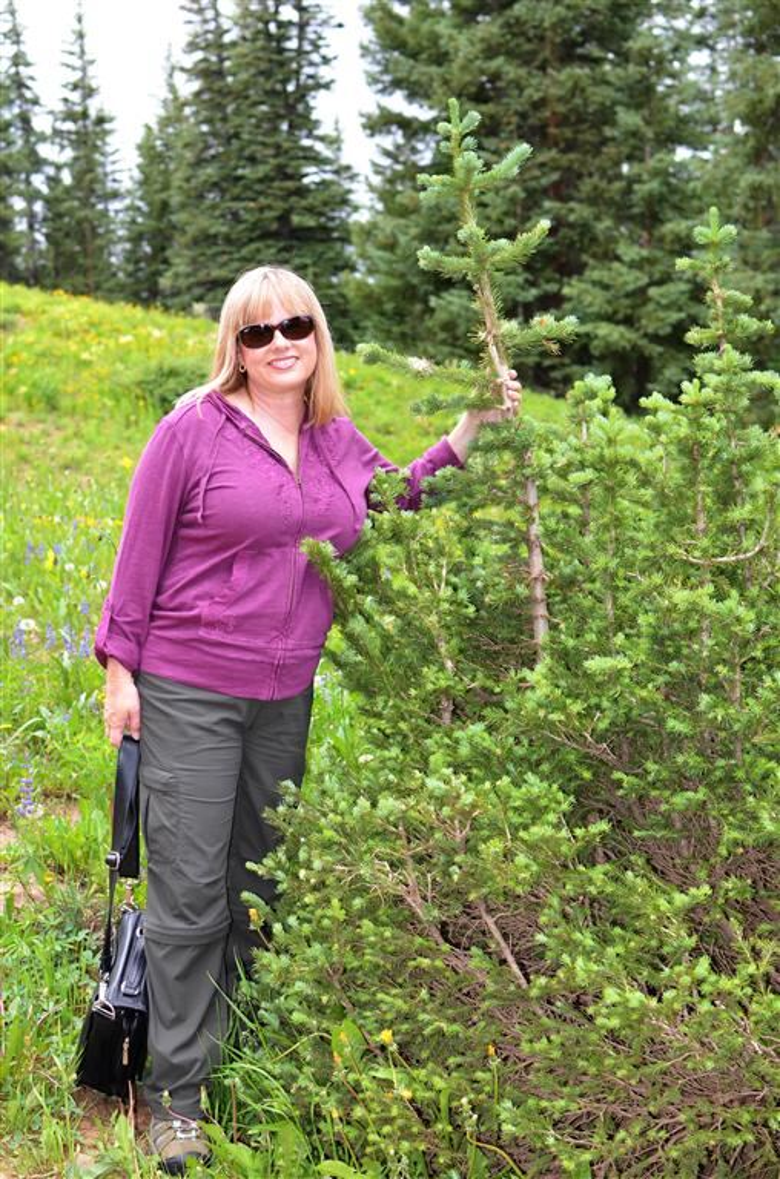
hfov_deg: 25.6
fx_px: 1715
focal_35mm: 52
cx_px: 390
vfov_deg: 37.9
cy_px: 590
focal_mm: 35
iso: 100
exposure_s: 1/200
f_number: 3.2
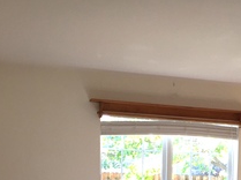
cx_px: 253
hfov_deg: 21.1
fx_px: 619
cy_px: 219
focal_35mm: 89
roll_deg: -1.3
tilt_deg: -3.9
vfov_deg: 15.9
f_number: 2.2
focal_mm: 4.15
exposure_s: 1/60
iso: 32
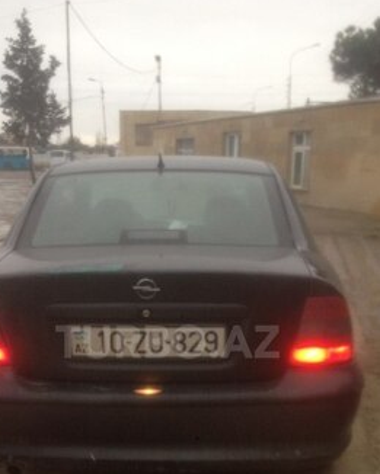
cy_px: 342
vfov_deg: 37.3
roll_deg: -0.8
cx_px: 167
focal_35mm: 49
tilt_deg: -15.5
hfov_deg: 30.8
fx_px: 689
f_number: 2.4
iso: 80
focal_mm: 4.12
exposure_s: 1/120
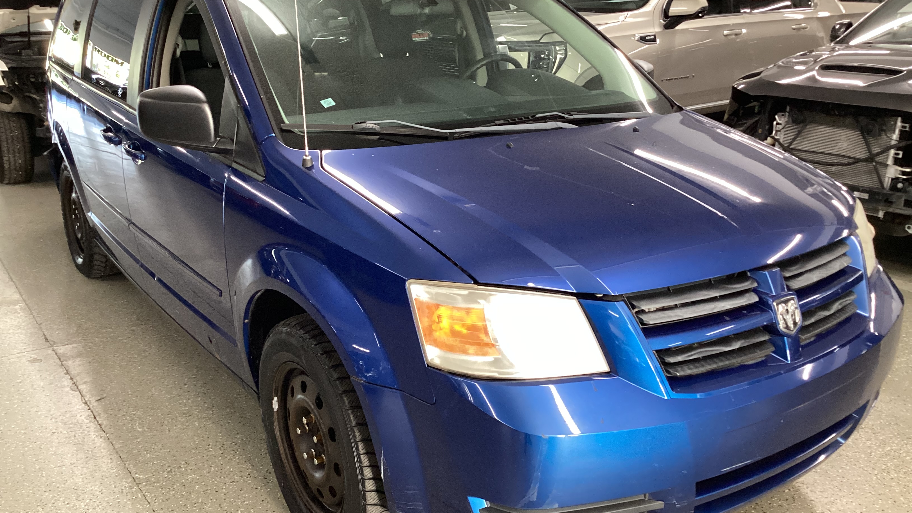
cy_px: 255
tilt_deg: -18.8
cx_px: 458
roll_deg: +0.2
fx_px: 822
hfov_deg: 58.0
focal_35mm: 34
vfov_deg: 34.7
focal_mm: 3.3
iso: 320
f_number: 2.4
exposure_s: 1/60
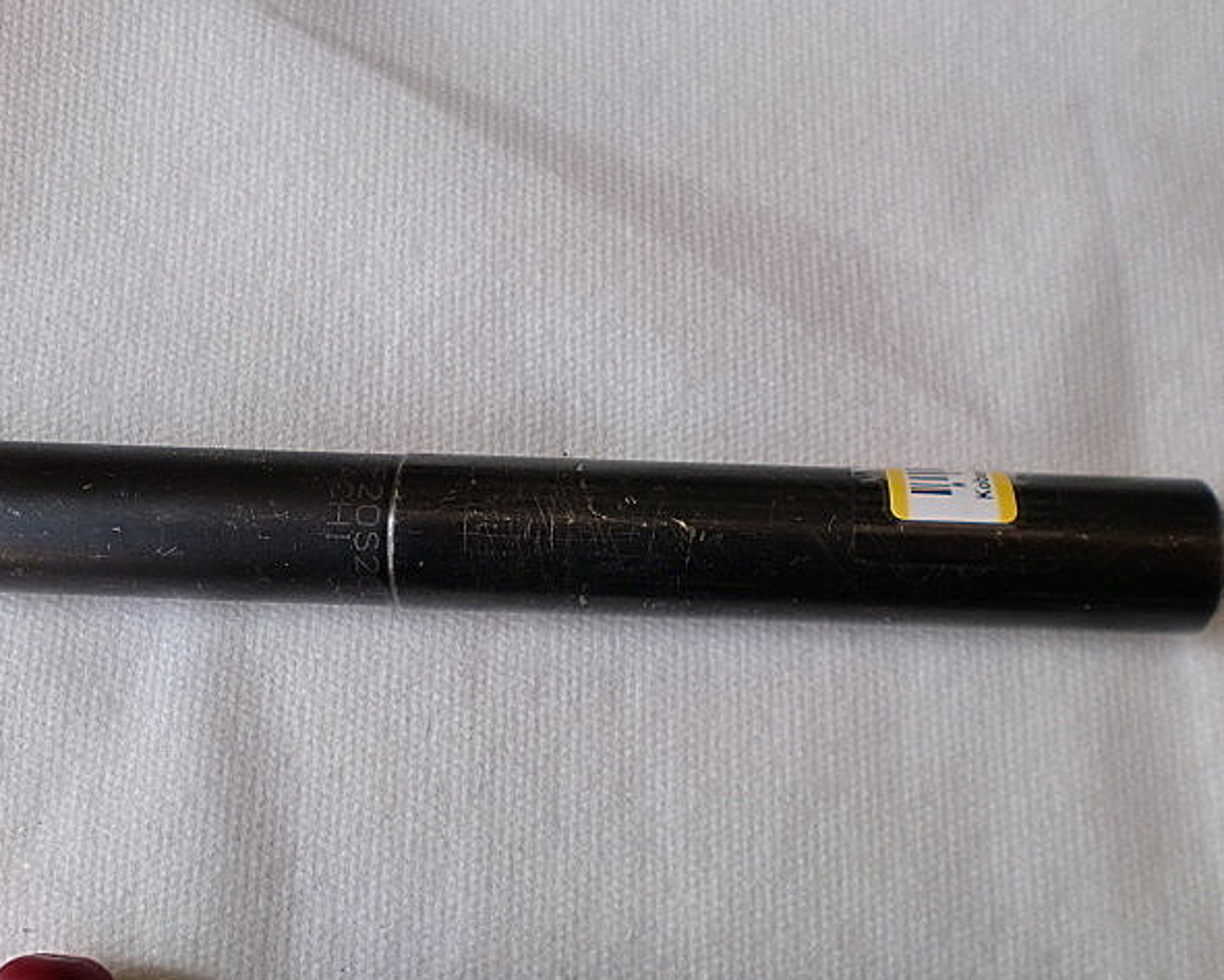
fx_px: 1341
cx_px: 657
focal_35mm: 37
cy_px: 493
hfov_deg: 49.0
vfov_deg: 40.1
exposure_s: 1/60
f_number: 3.1
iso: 100
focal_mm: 6.3
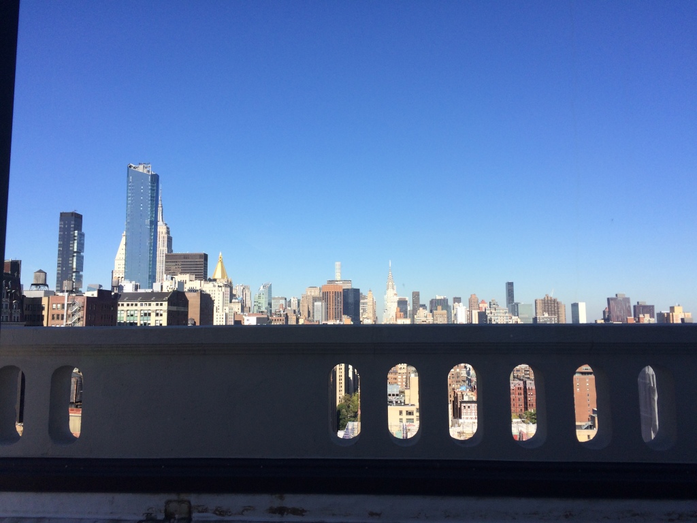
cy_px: 262
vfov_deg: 48.2
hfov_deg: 61.7
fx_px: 584
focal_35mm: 29
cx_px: 348
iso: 32
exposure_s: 1/933
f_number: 2.2
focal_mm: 4.15
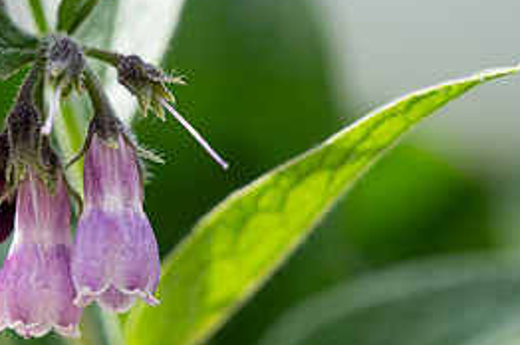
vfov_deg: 8.8
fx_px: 2236
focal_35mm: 155
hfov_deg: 13.2
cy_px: 214
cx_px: 71
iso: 100
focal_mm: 70
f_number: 5.6
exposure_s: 1/250
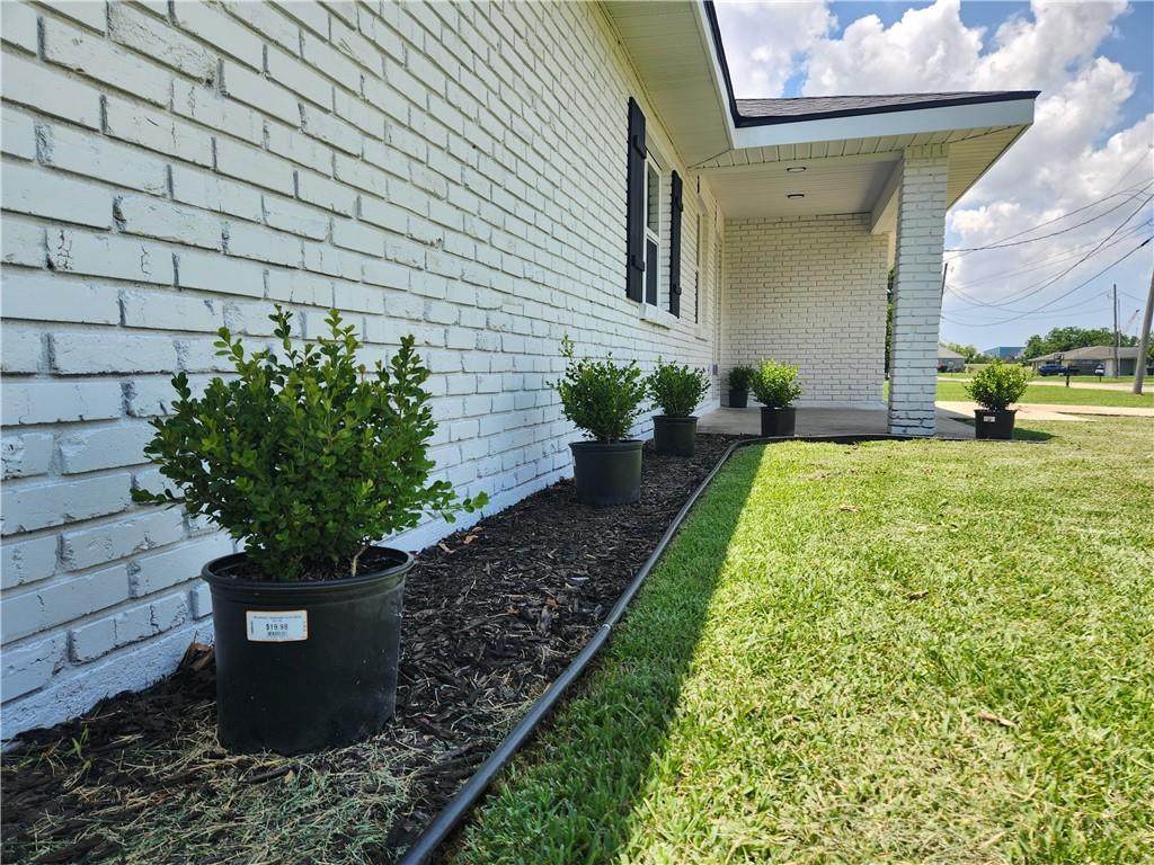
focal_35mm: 23
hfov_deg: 73.9
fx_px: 767
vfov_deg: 58.9
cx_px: 577
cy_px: 432
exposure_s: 1/1008
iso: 20
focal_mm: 5.4
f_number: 1.8
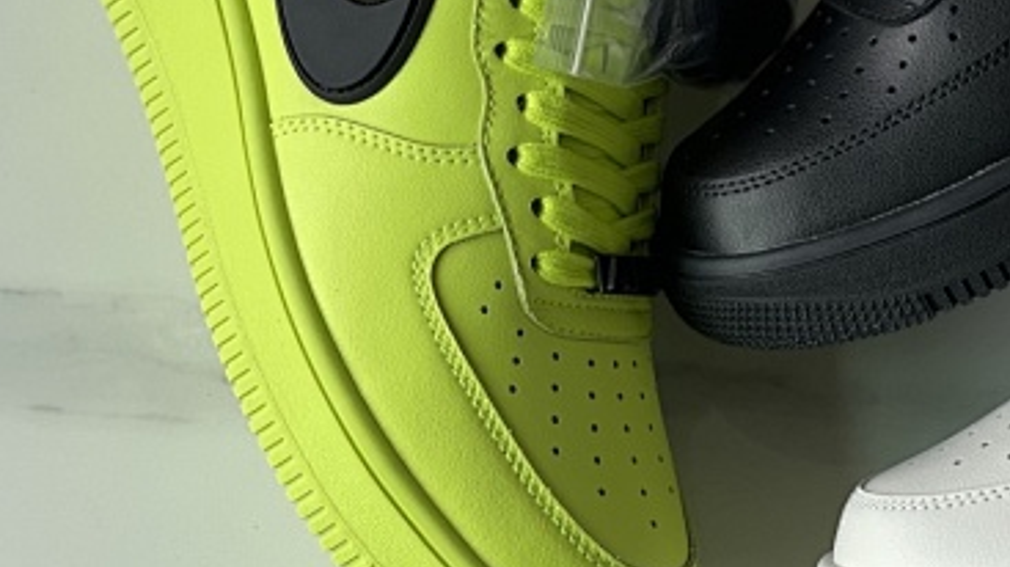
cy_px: 39
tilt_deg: -71.8
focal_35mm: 152
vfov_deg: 7.9
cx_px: 1013
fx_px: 4069
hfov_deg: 13.9
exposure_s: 1/121
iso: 25
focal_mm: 7.5
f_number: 2.2
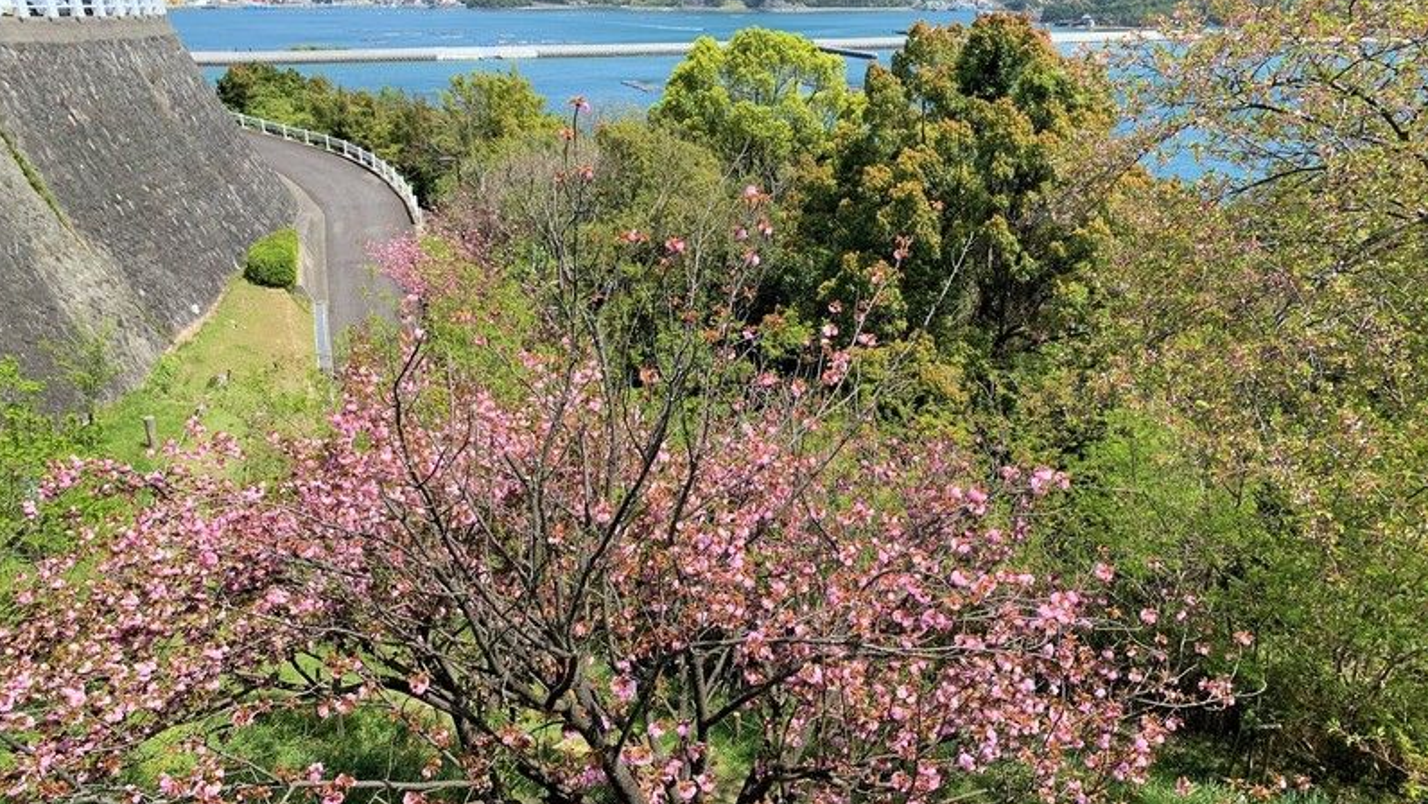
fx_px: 1098
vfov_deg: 40.2
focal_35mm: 29
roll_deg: -0.9
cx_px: 720
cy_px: 376
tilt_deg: -19.7
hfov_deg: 66.1
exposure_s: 1/1266
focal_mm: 4.25
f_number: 1.8
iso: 25
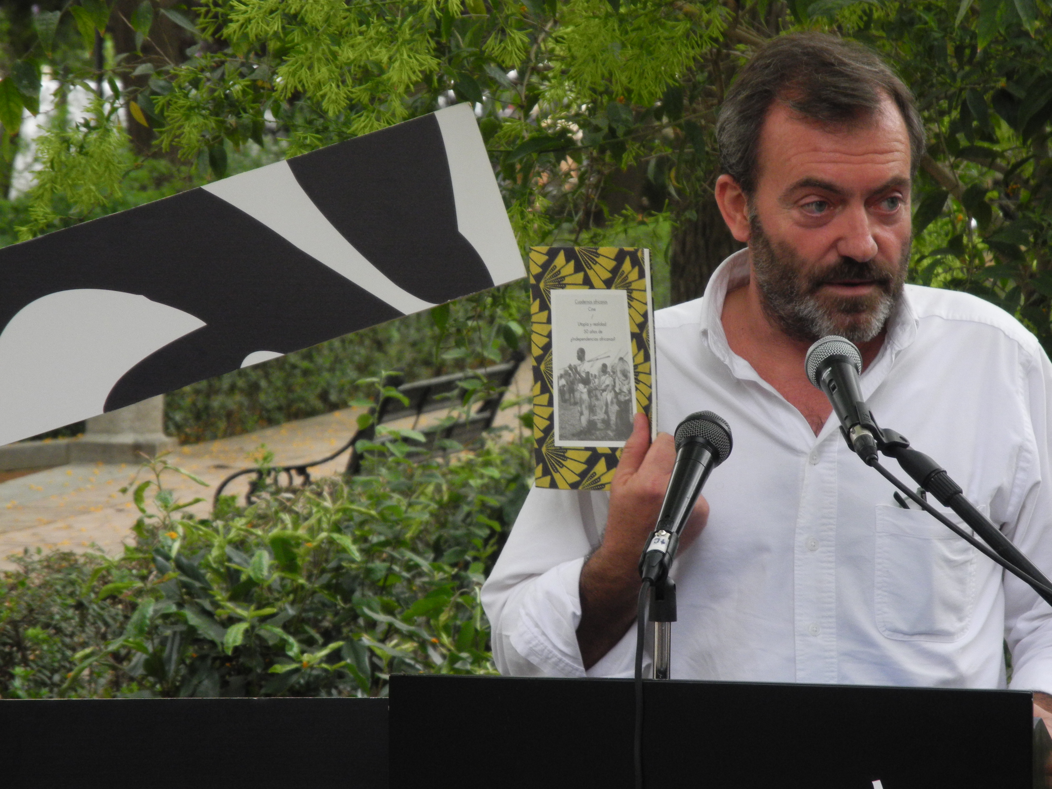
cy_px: 394
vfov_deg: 7.4
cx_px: 526
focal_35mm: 200
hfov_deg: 9.9
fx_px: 6078
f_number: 5.6
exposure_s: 1/74.7
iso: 400
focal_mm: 42.6
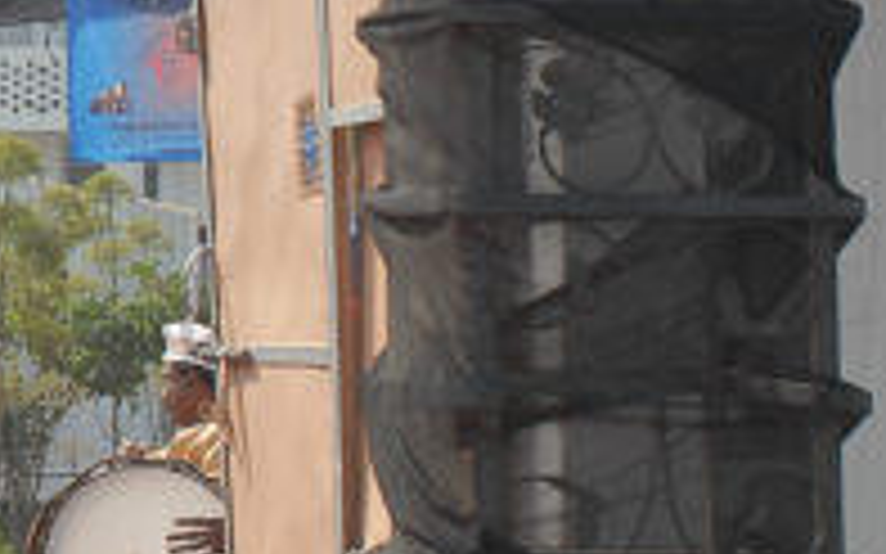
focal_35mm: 180
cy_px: -61
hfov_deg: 10.9
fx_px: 4347
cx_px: -702
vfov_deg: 7.2
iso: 100
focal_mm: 29
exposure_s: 1/125
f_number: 7.1
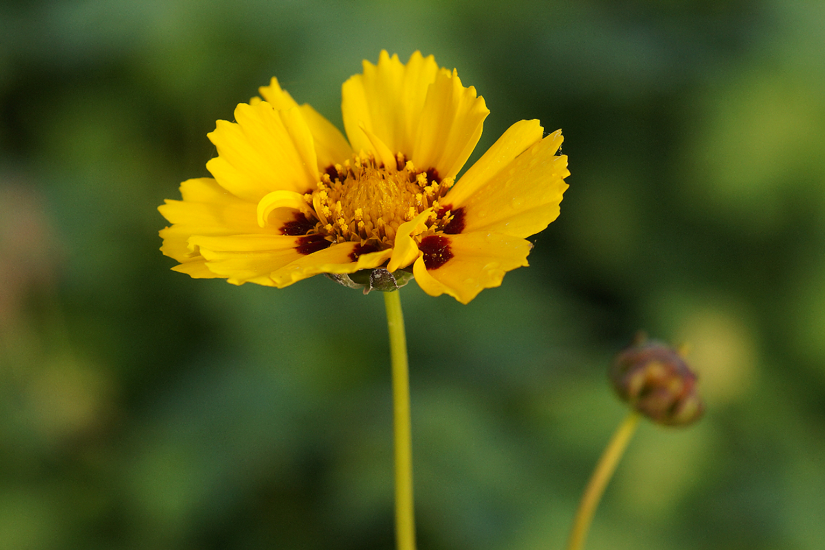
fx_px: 3437
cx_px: 412
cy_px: 275
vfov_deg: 9.1
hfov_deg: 13.7
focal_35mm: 150
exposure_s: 1/160
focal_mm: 100
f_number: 5.6
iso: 250
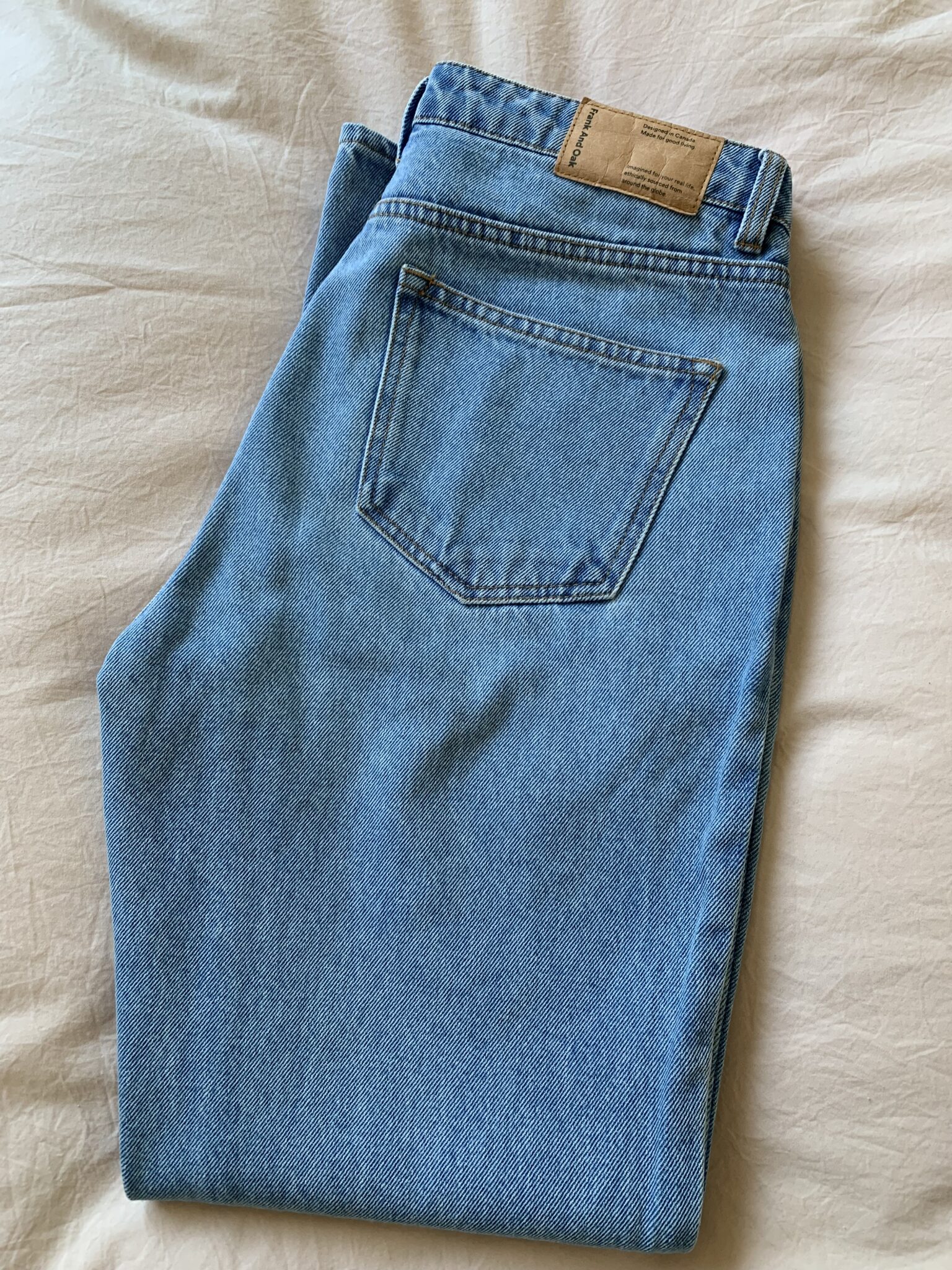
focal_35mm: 26
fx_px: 953
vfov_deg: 67.3
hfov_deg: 53.1
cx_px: 476
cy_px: 635
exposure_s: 1/90
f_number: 1.8
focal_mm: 4.25
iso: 100
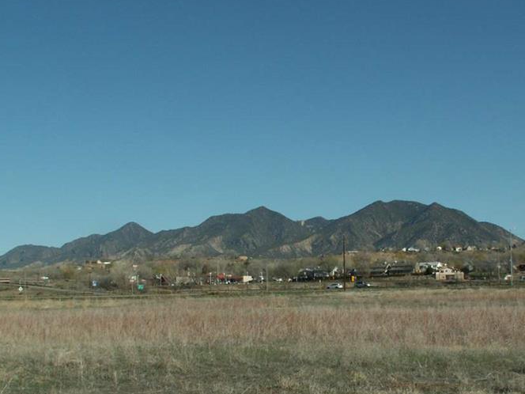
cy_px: 273
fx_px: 819
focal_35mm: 54
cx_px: 310
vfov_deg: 26.8
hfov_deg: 35.4
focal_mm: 5.86
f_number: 8
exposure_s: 1/250
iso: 50
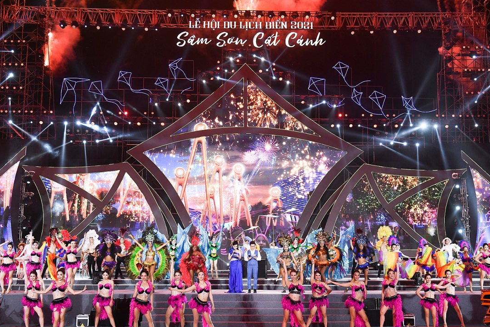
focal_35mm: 42
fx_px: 572
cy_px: 188
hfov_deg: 46.4
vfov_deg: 31.8
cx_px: 255
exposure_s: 1/320
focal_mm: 35
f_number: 4
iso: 1600
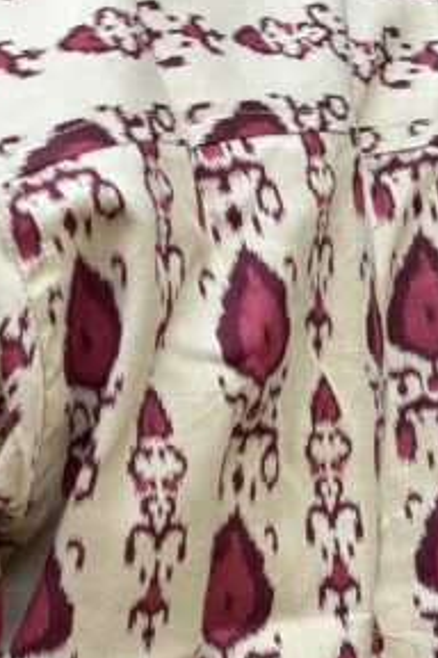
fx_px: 2737
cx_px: -73
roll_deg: +2.1
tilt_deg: -2.4
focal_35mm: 150
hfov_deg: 9.0
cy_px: 354
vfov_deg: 13.7
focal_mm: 5.96
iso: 32
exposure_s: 1/200
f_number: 1.6
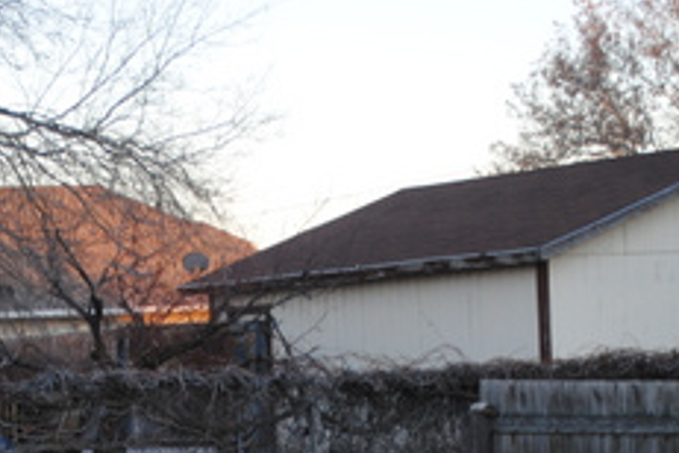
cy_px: 603
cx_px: 141
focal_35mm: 133
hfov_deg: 15.3
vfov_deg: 10.1
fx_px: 2508
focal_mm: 32
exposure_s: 1/60
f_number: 4.8
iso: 200
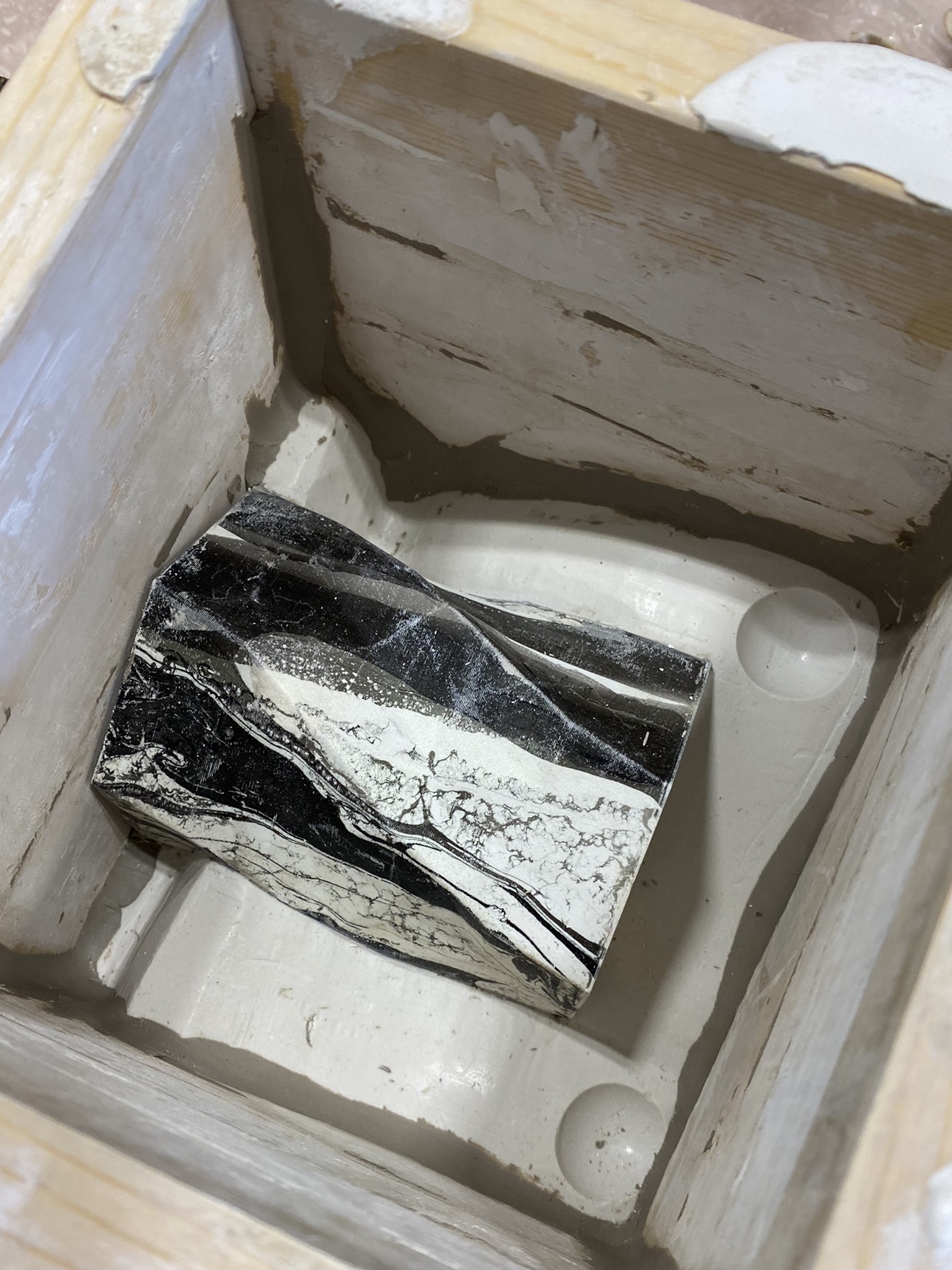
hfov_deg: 45.4
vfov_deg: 58.2
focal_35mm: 31
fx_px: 1137
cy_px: 706
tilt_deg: -71.8
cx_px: 474
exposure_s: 1/120
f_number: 1.8
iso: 100
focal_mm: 4.25
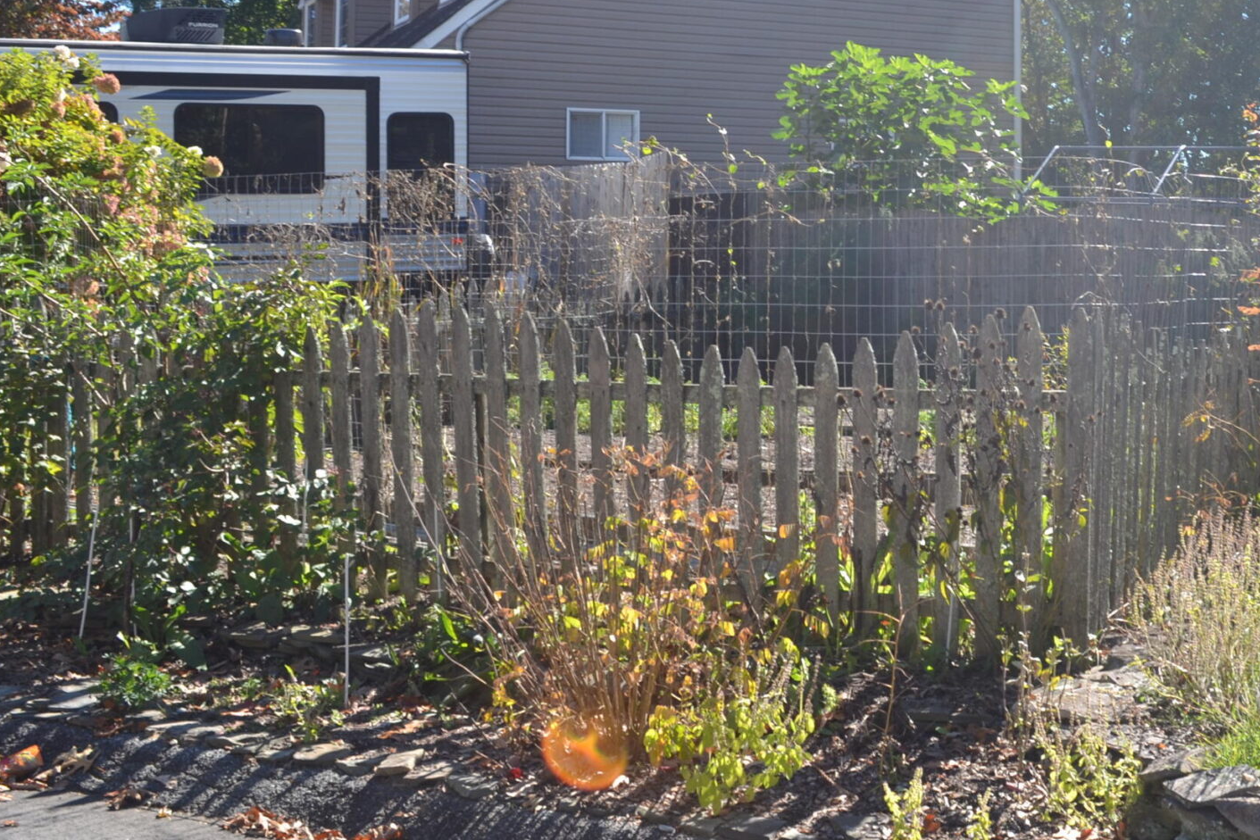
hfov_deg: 39.4
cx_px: 920
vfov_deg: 27.2
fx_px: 1715
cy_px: 216
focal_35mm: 49
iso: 100
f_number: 6.3
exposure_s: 1/160
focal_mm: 18
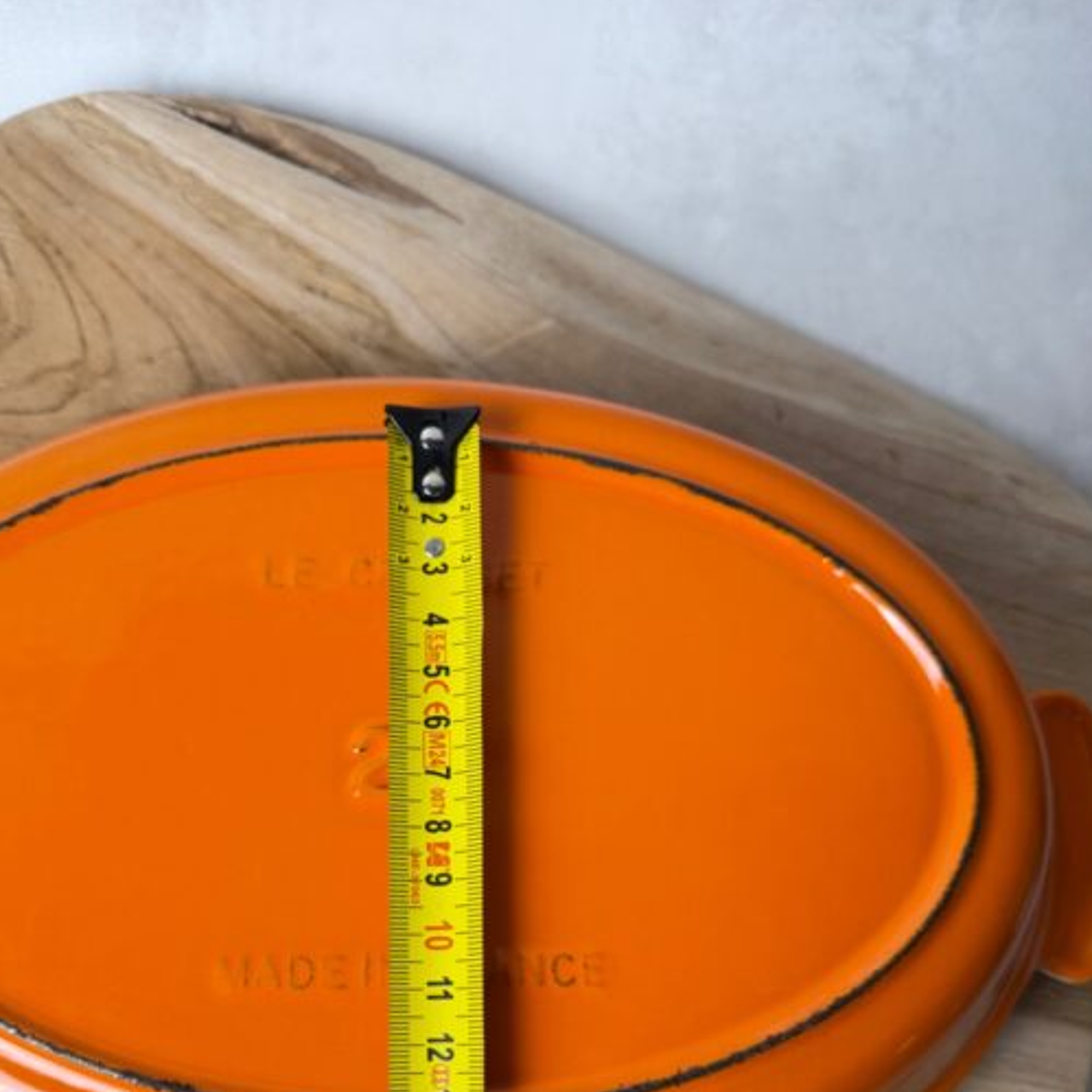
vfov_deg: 46.6
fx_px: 1213
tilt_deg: -80.1
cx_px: 446
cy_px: 829
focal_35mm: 34
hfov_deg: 48.2
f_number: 1.78
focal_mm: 6.76
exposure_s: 1/100
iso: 320
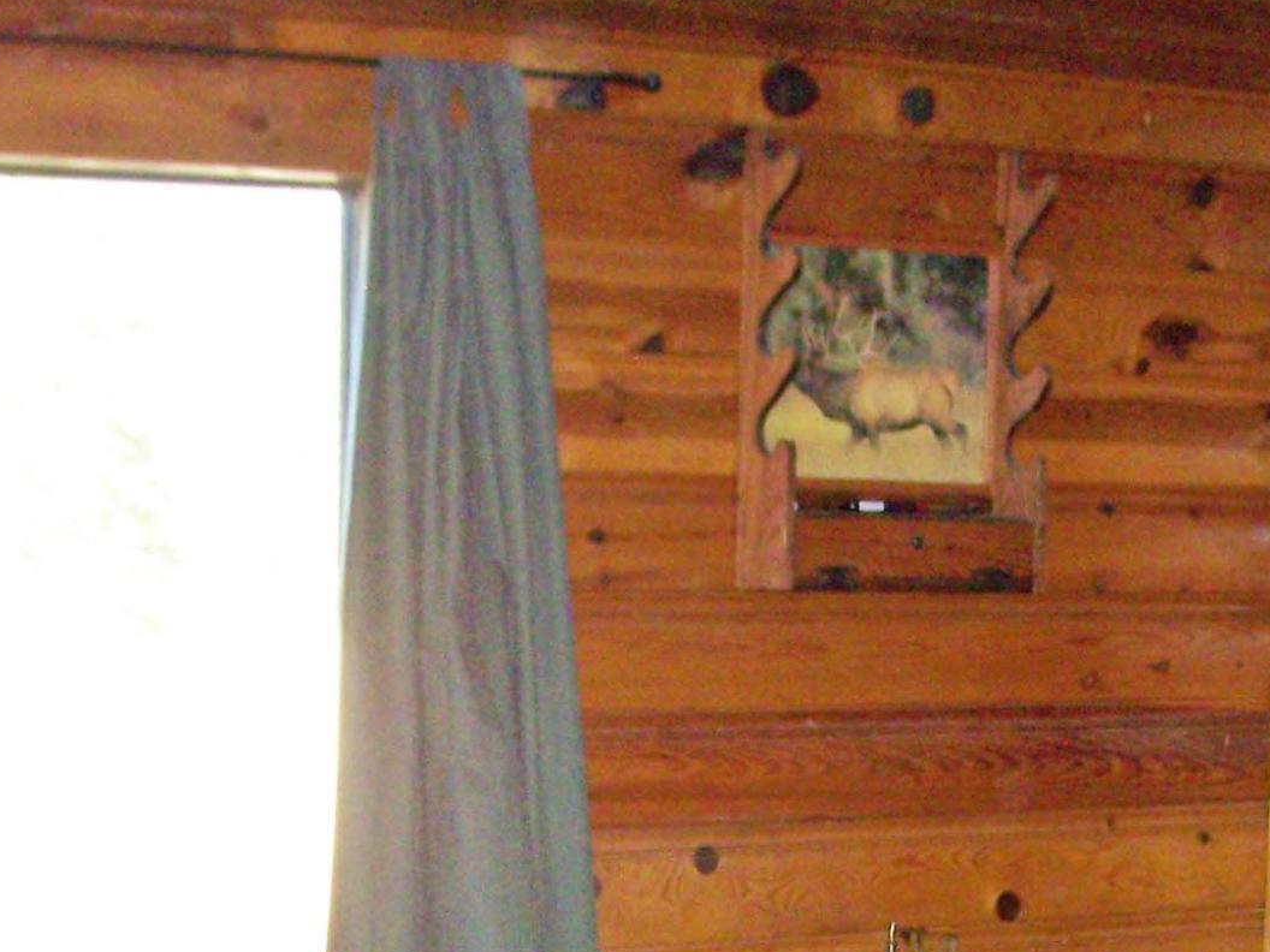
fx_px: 3962
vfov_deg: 13.4
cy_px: 1052
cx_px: 476
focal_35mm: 108
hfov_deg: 18.2
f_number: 2.8
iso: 160
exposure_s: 1/60
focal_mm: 6.3
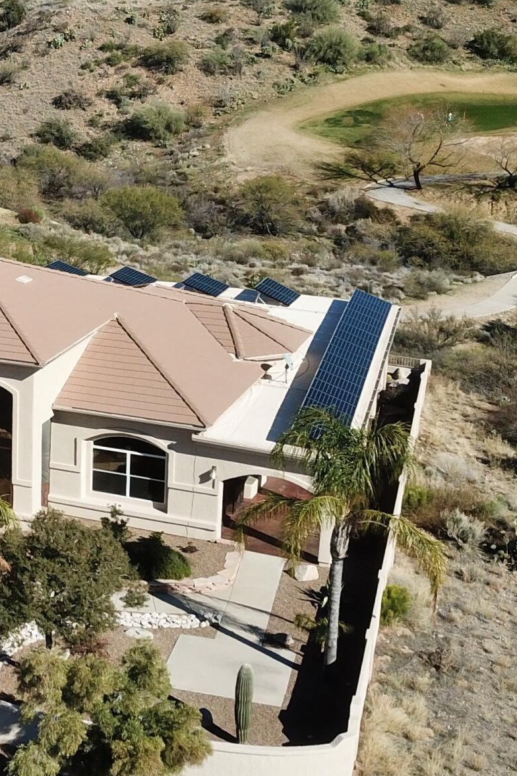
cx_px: -102
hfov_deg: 18.7
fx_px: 1486
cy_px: 381
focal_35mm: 69
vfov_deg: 29.2
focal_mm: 4.73
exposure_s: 1/100
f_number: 2.2
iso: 100
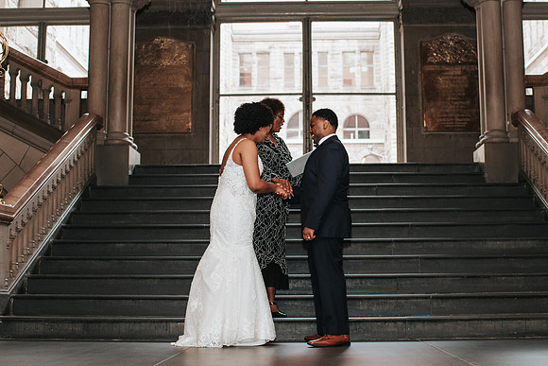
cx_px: 289
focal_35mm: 55
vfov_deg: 24.8
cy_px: 166
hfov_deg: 36.4
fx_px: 832
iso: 1000
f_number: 3.2
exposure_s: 1/125
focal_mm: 35
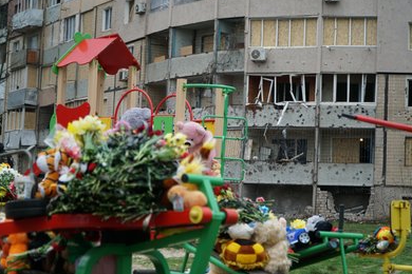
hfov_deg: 24.0
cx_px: 202
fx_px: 967
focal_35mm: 85
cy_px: 135
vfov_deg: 16.2
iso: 500
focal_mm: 55
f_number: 4
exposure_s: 1/640
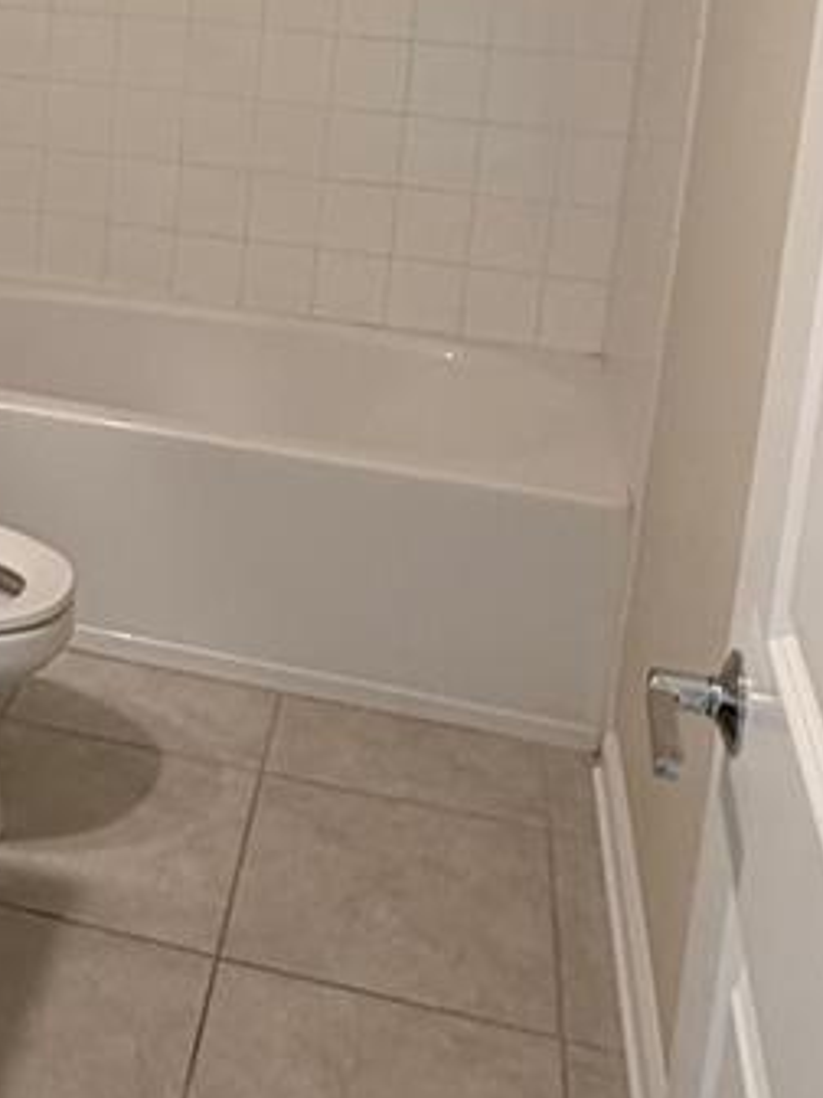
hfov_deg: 27.5
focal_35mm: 50
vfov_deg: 36.2
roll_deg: -0.7
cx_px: 7
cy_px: 144
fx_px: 1585
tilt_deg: -12.2
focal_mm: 2.22
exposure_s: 1/60
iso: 200
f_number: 2.2
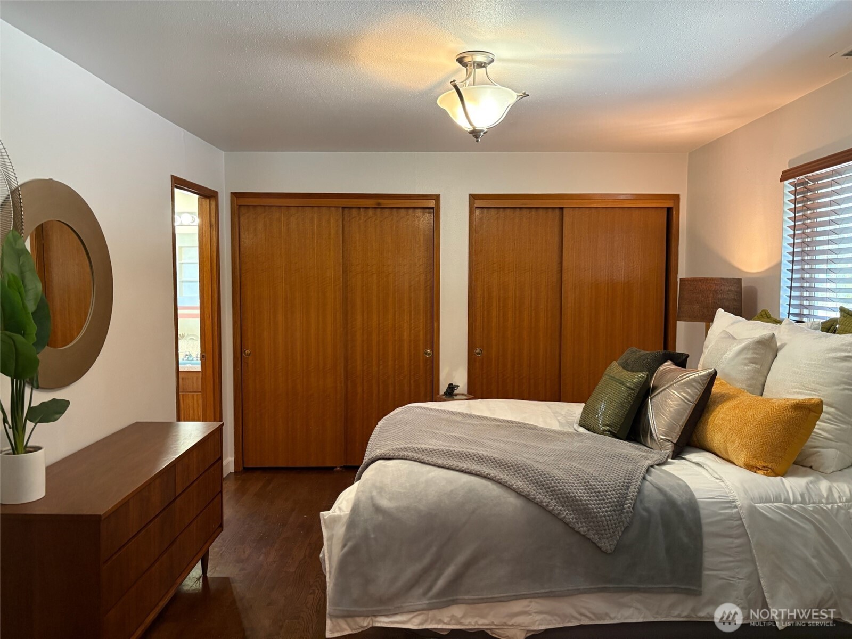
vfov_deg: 53.1
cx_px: 426
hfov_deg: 67.3
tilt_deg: -2.7
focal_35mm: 26
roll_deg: +0.0
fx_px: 640
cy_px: 320
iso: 250
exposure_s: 1/60
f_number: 1.6
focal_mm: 5.96
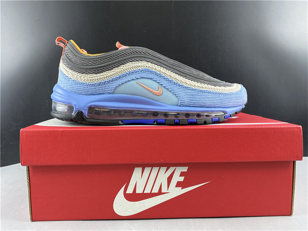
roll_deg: +0.7
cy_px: 116
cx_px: 154
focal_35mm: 26
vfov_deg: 53.1
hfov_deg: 67.3
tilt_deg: -4.4
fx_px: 231
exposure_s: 1/50
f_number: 1.8
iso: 64
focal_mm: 4.25
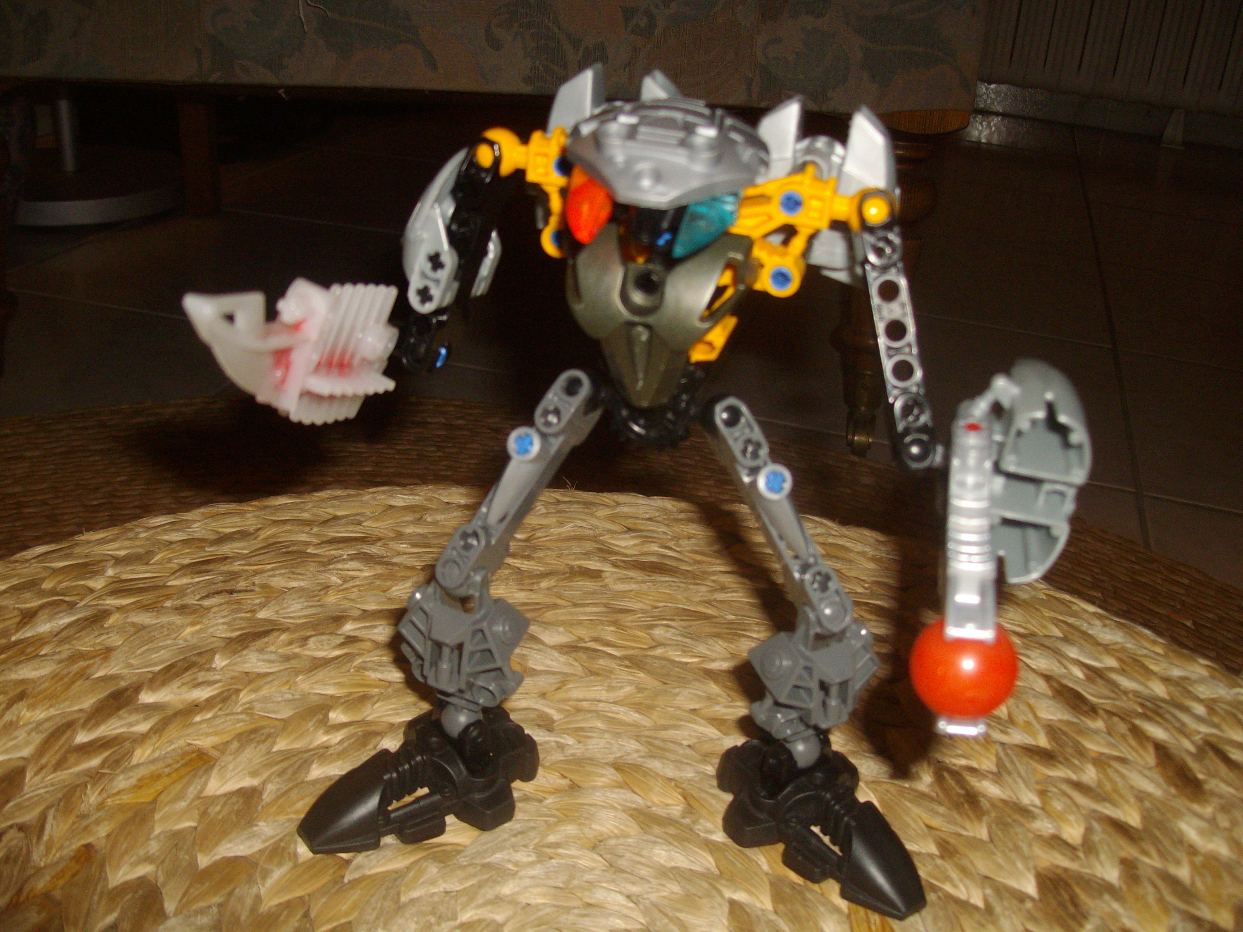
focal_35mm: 36
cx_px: 622
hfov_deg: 51.4
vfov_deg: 39.7
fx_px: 1293
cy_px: 466
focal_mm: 6
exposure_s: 1/60
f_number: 2.7
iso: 160
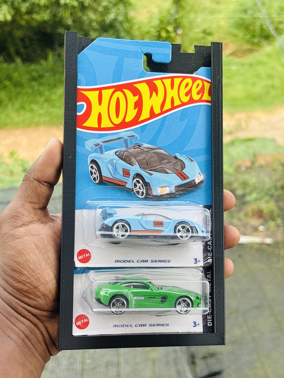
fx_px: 569
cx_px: 142
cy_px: 189
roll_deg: -2.3
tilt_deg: -34.5
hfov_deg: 28.0
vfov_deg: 36.8
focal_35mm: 52
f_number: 1.6
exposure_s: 1/559
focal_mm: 5.96
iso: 32
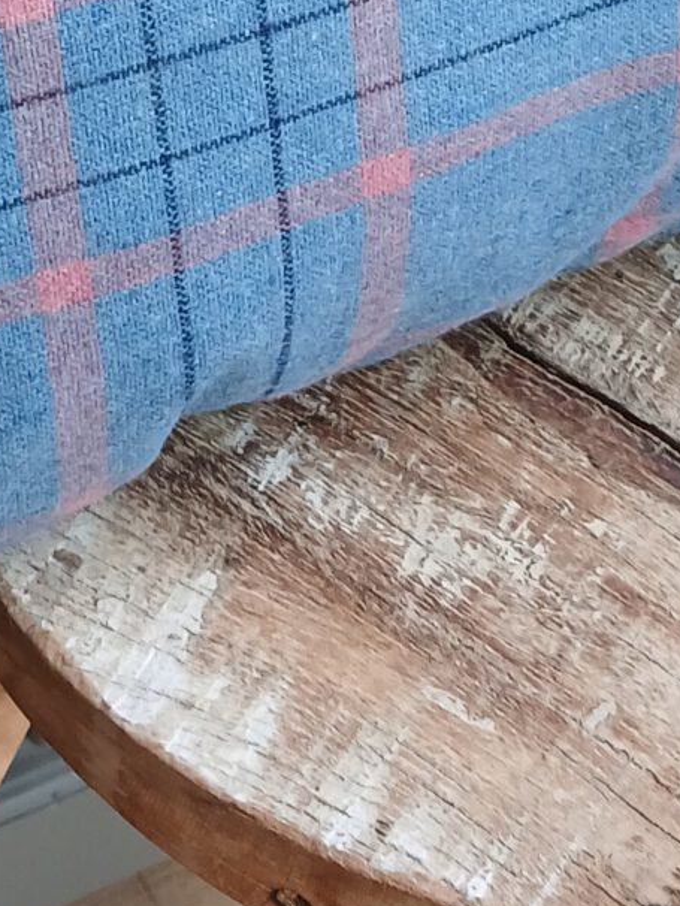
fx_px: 2984
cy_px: -462
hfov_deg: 12.9
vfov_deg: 15.8
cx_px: 146
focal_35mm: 114
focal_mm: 3.98
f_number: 1.8
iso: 50
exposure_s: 1/50
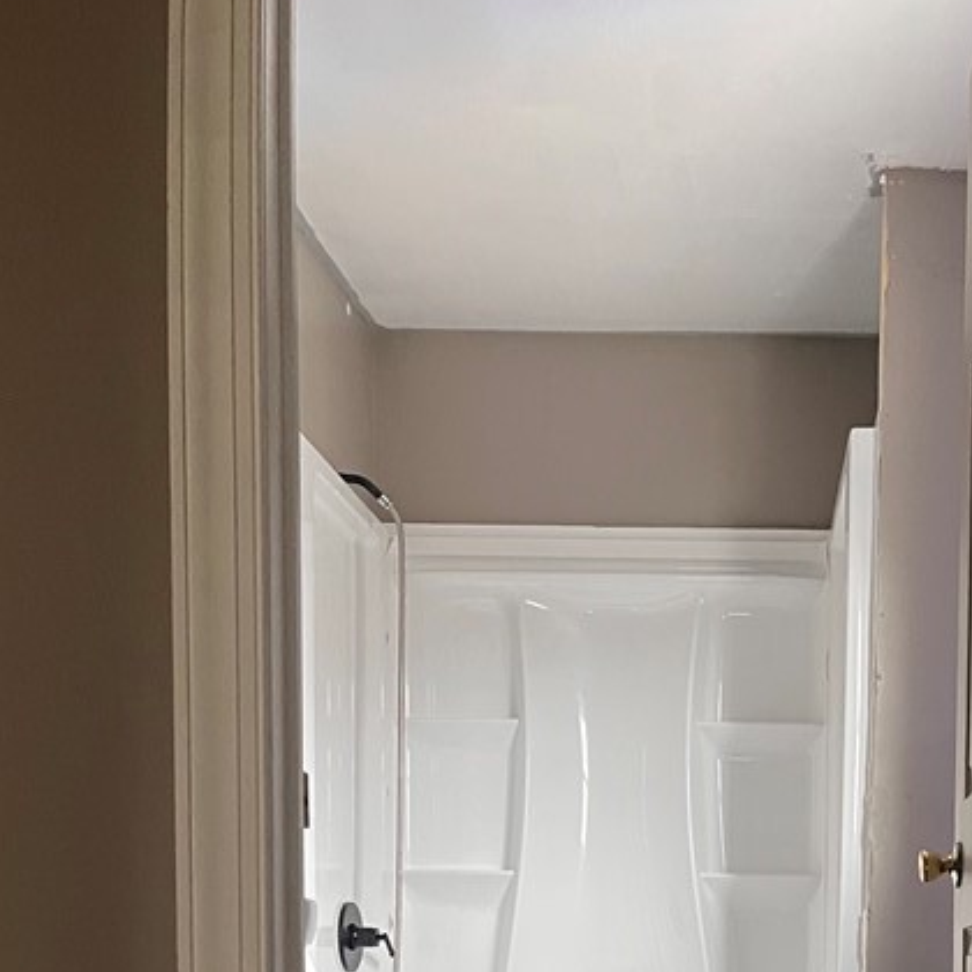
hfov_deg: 29.6
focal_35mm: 56
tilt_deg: -0.3
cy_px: 1111
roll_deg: -0.1
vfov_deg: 27.5
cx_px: 833
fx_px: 1779
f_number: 1.6
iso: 320
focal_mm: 5.1
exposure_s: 1/60
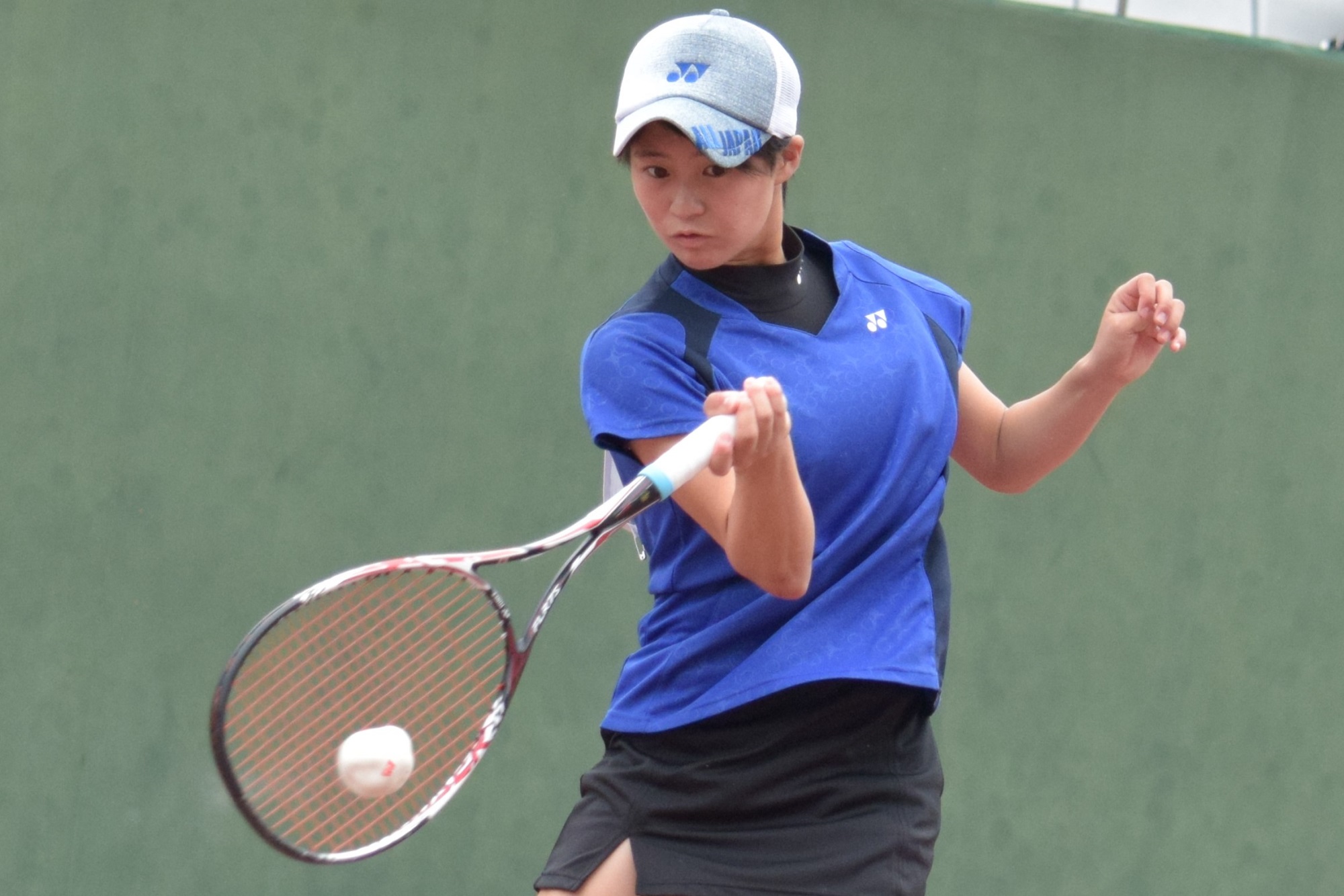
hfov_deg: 17.1
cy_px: 448
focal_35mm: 120
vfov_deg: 11.4
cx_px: 672
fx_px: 4480
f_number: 4.5
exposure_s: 1/2500
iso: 1250
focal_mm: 80
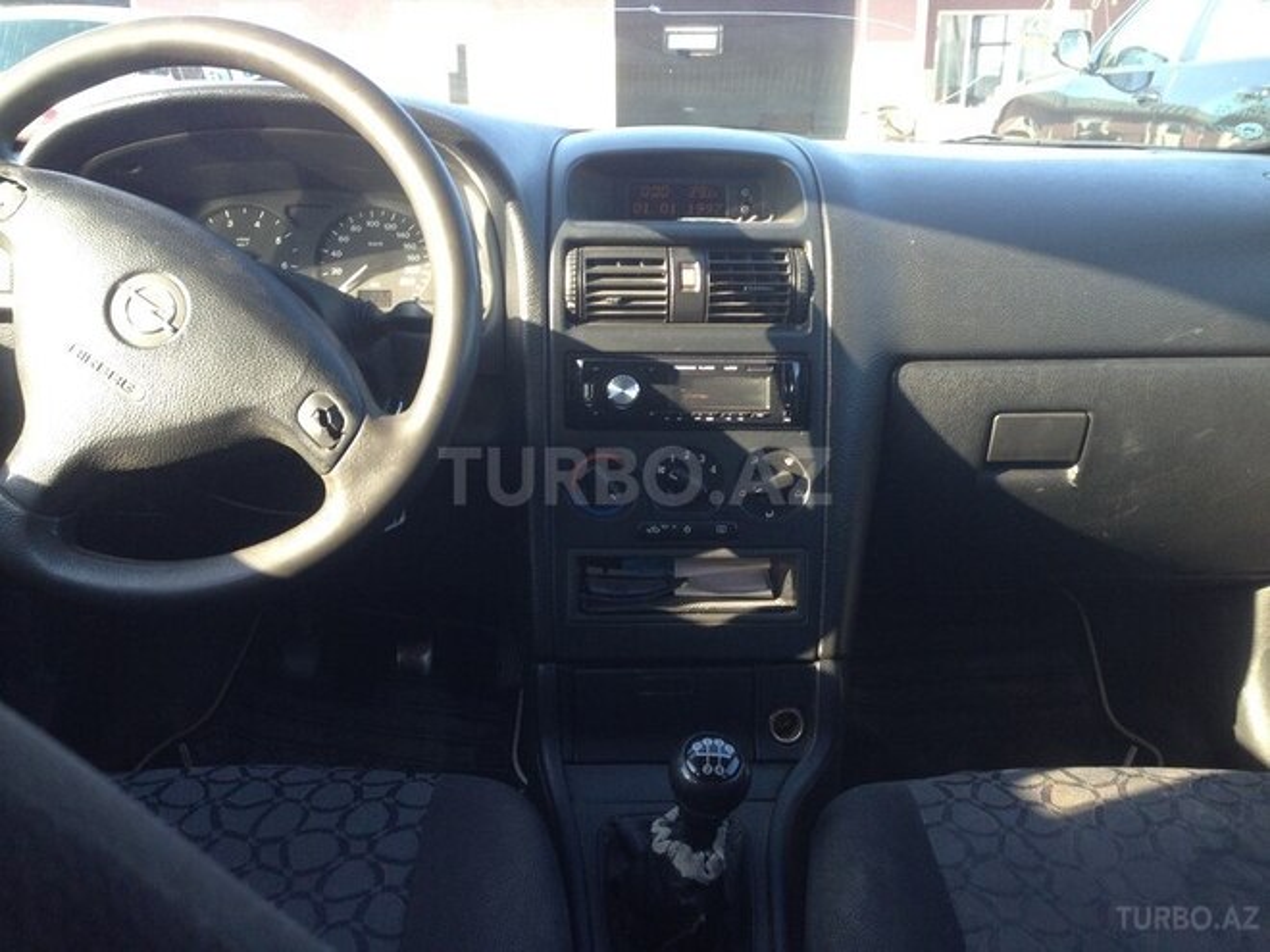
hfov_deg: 55.4
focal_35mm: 33
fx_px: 1211
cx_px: 635
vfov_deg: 42.9
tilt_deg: -17.6
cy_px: 476
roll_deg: +0.5
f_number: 2.4
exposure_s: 1/120
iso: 80
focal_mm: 4.12
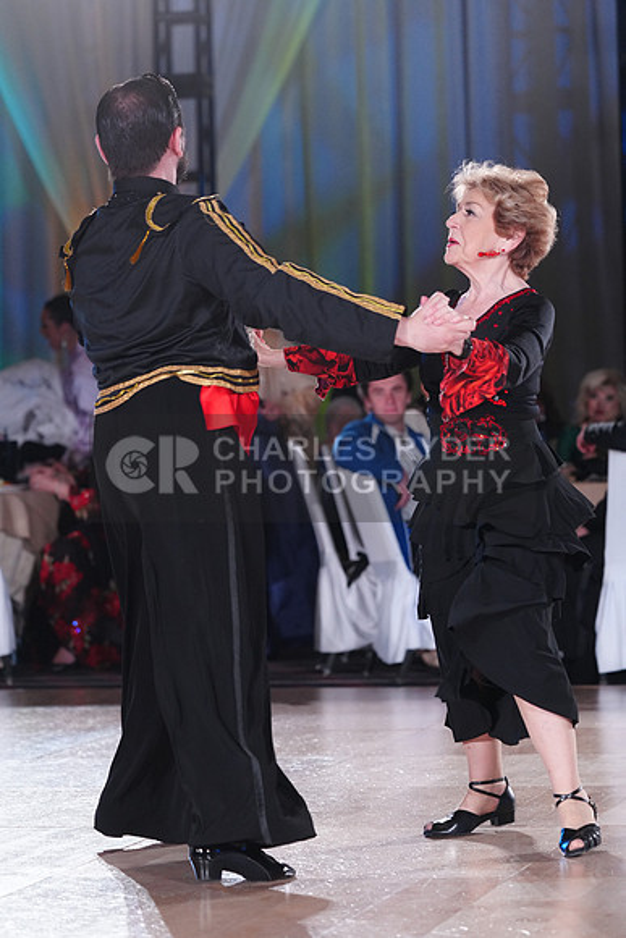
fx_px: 3519
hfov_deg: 10.2
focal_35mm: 135
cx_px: 313
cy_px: 469
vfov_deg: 15.2
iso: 2500
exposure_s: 1/400
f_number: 4
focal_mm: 135
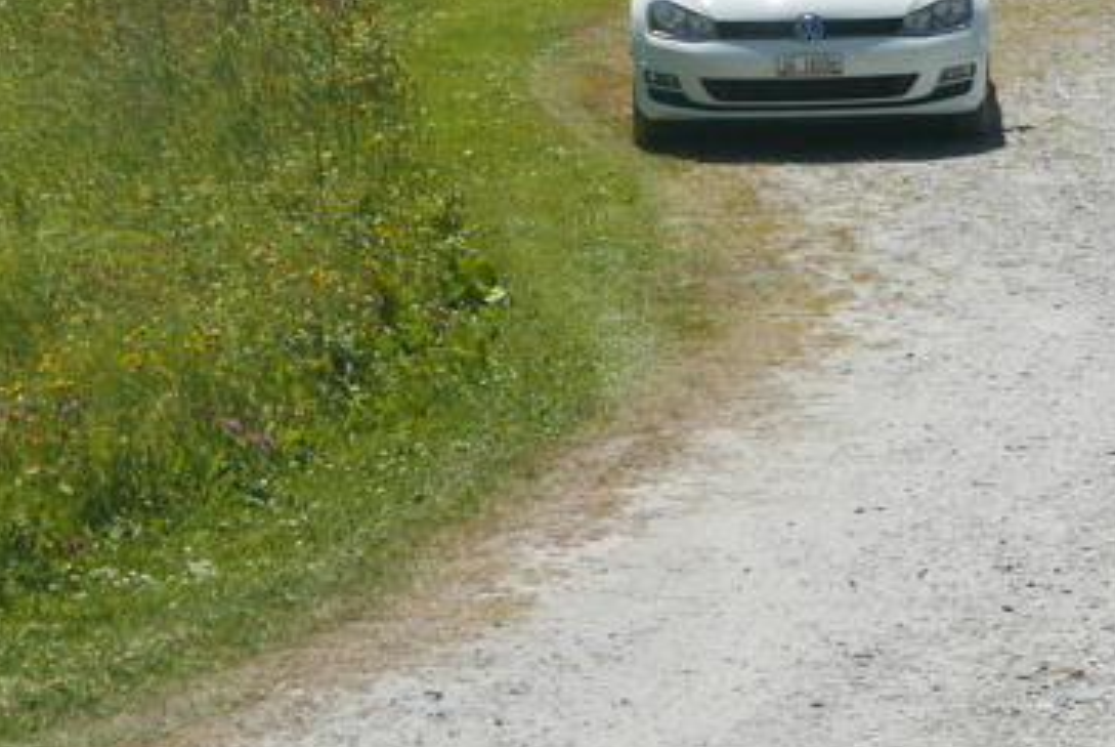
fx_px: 5923
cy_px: -415
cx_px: 1759
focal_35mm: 191
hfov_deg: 10.3
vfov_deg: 7.1
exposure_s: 1/1300
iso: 200
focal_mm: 26.3
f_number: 5.6
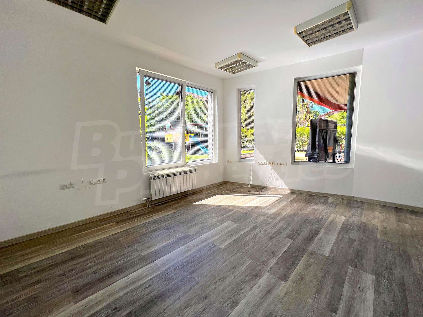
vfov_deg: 89.9
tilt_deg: -6.5
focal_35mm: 13
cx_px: 212
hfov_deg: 106.2
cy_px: 158
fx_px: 159
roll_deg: +1.4
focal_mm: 1.57
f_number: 1.8
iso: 32
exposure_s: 1/325
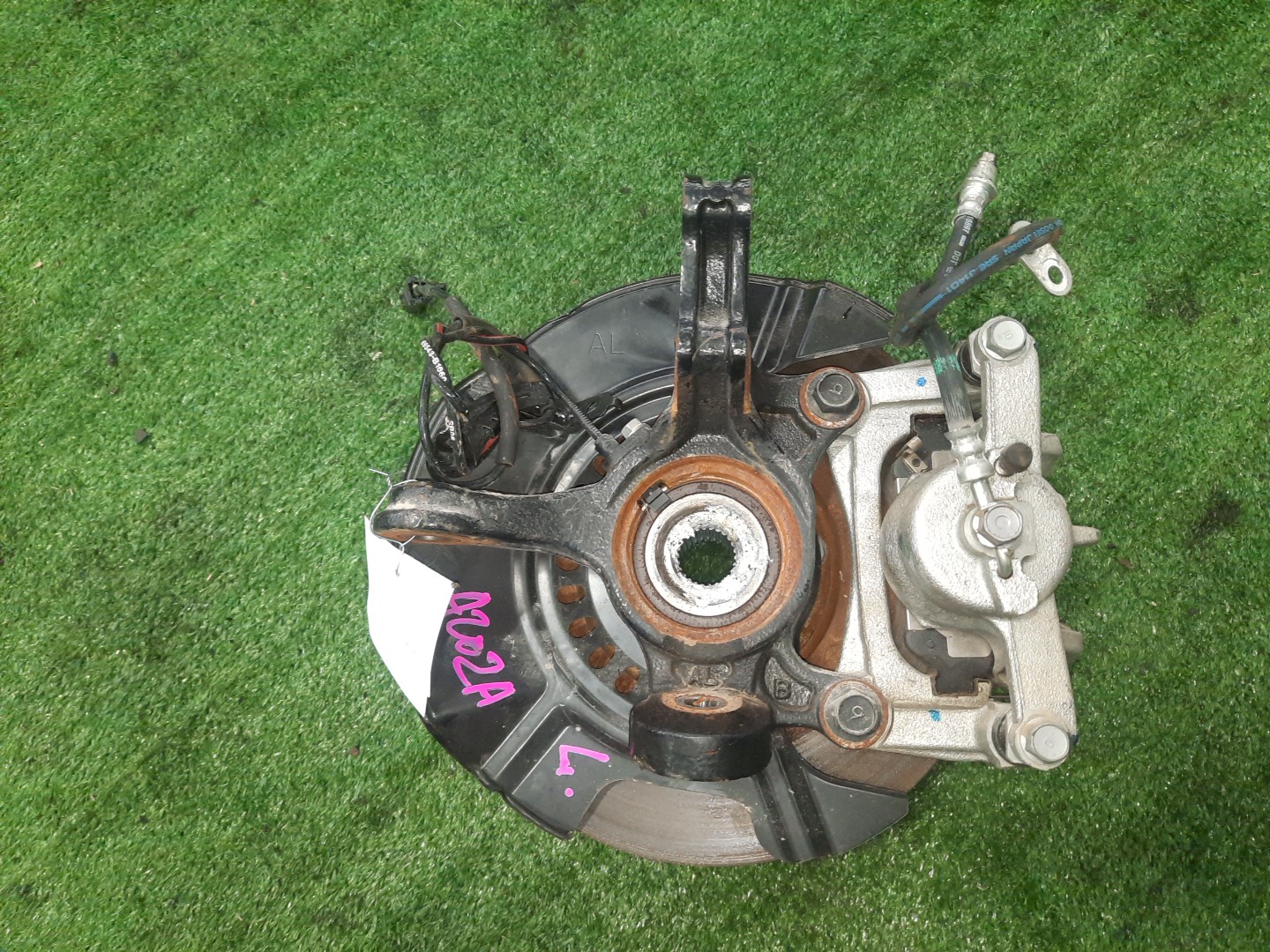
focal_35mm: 25
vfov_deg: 54.9
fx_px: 917
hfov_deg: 69.4
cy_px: 476
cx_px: 635
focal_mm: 4.6
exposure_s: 1/50
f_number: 2
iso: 386
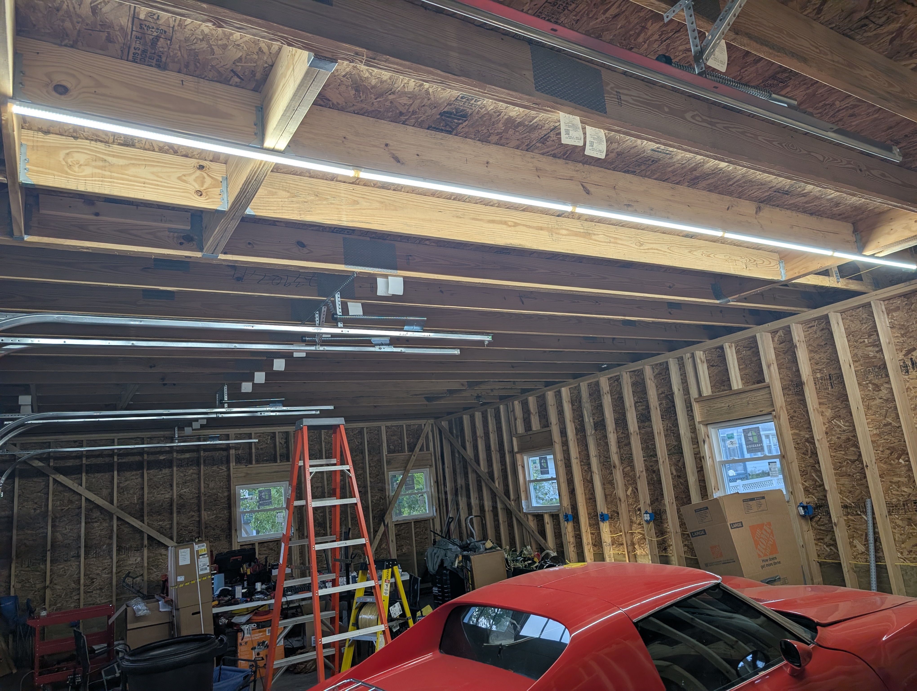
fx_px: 637
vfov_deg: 56.9
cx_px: 458
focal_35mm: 24
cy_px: 346
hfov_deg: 71.5
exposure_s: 1/60
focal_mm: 6.9
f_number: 1.68
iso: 33
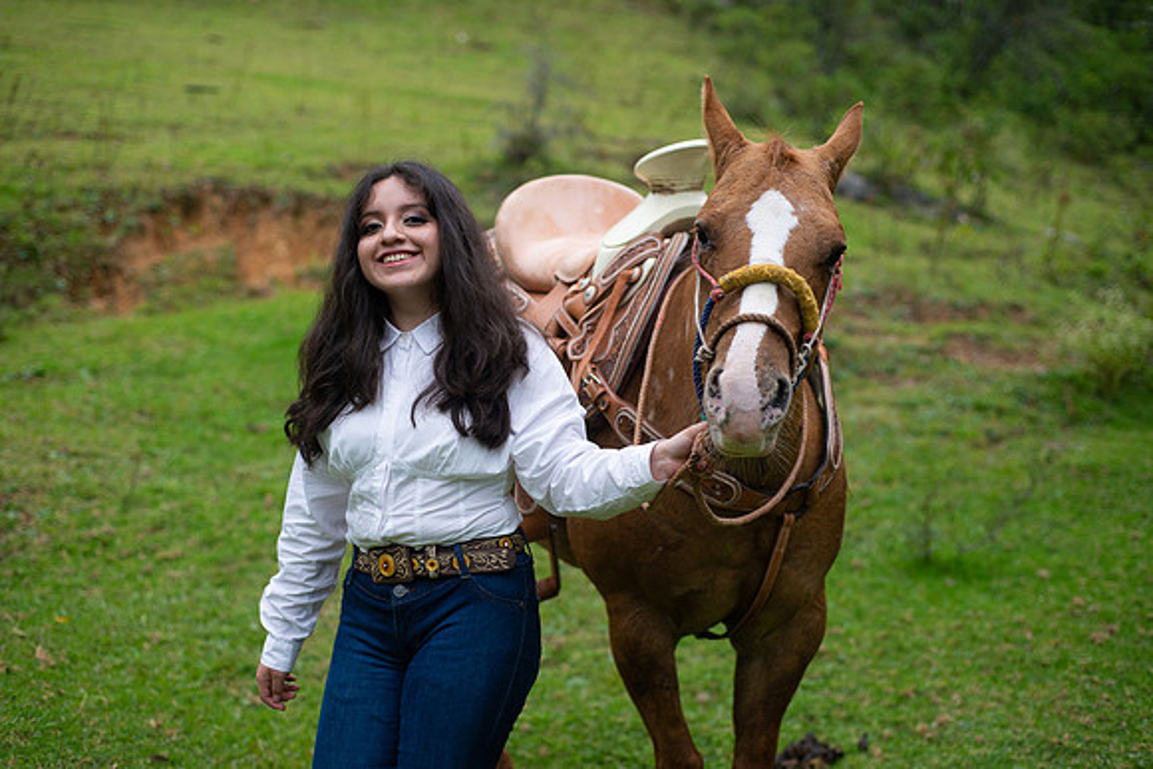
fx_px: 1602
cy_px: 384
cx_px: 576
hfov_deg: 39.6
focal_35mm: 50
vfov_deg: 27.0
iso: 400
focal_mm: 50
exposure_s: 1/2000
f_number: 2.8
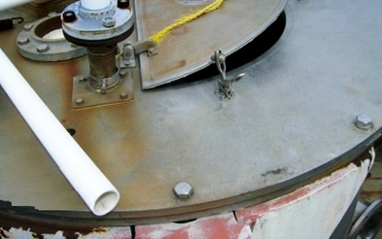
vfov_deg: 32.7
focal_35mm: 39
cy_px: 95
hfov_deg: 50.4
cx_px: 192
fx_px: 406
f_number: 4.7
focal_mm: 6
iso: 100
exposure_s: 1/1140
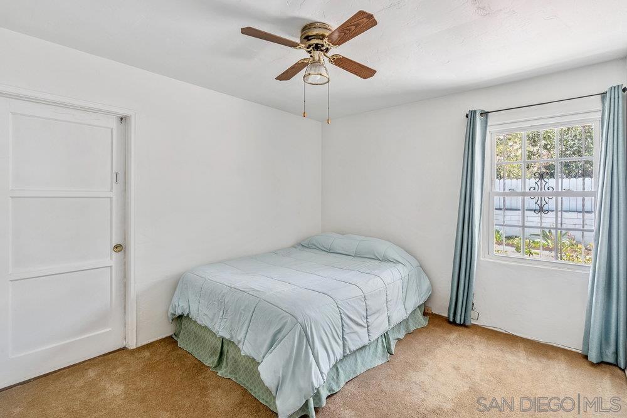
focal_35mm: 16
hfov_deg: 96.7
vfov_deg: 73.8
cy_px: 209
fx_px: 279
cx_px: 314
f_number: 5.6
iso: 100
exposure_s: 1/3
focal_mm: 16
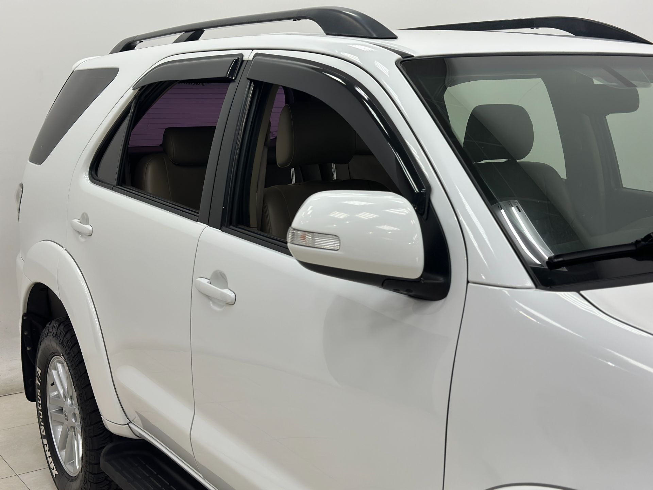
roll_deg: +0.8
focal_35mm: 48
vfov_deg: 30.3
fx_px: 905
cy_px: 245
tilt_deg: -8.9
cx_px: 326
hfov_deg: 39.7
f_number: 1.78
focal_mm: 6.86
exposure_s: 1/170
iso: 100
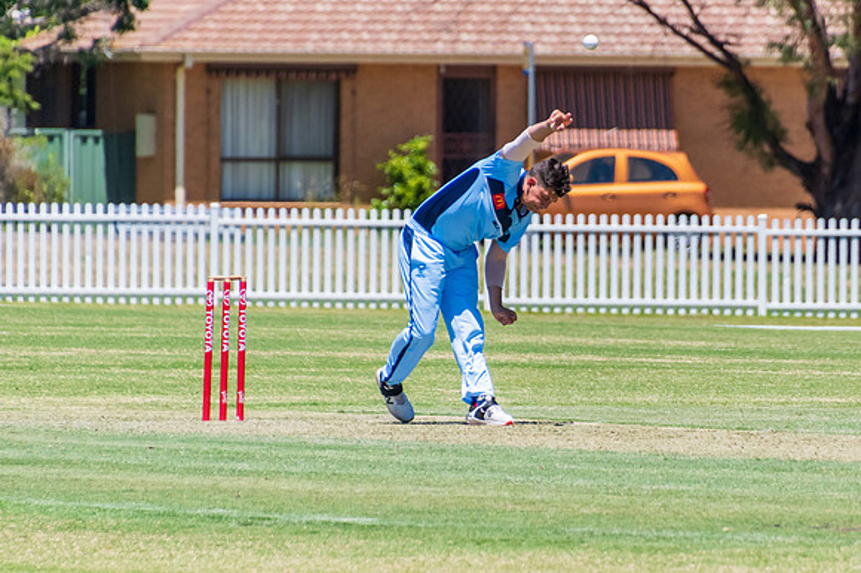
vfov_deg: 1.7
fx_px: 19510
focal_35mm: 816
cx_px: 586
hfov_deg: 2.5
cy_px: 295
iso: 400
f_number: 6.3
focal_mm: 400
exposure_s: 1/2500
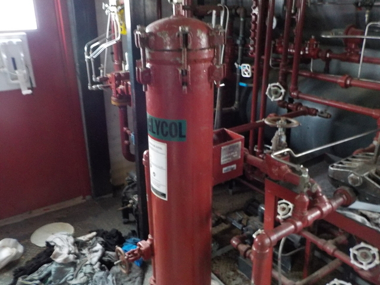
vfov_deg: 46.8
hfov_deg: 60.0
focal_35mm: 30
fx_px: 329
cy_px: 142
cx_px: 190
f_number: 3.3
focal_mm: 4.1
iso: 800
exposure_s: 1/5
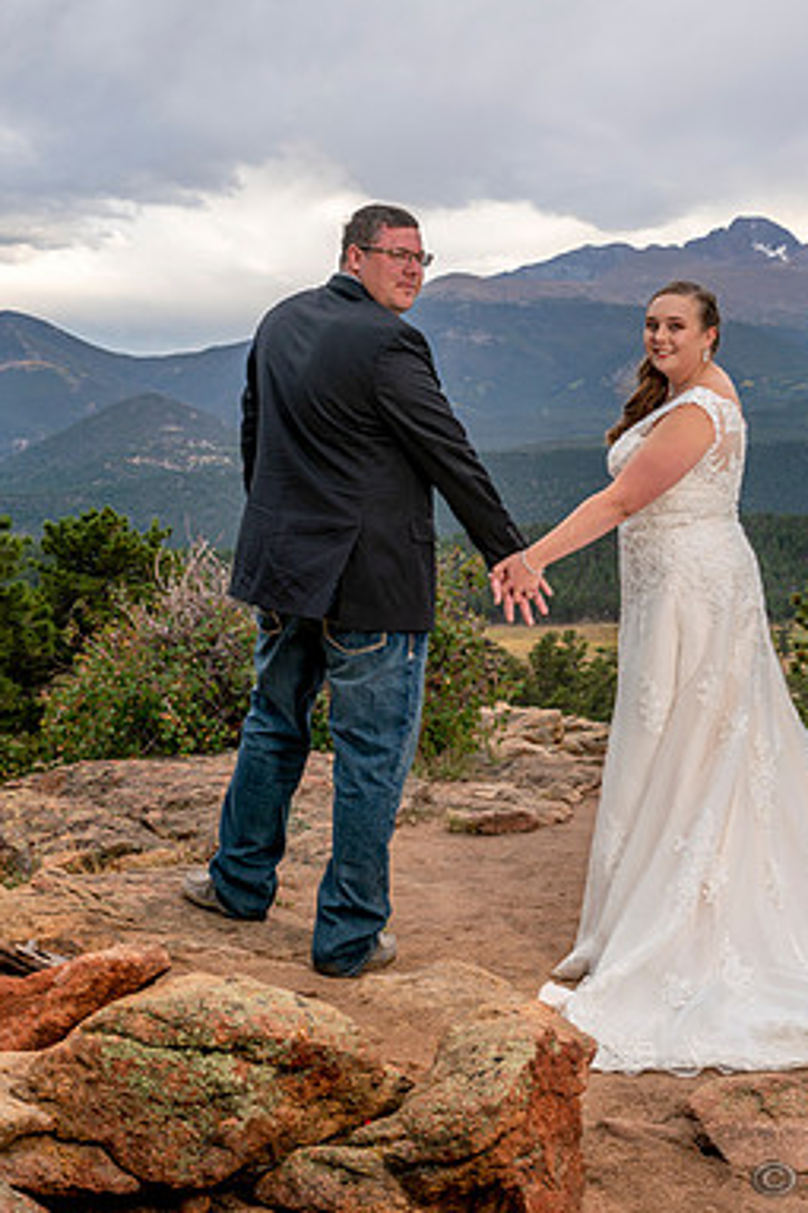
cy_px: 610
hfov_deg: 25.3
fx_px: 1786
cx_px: 583
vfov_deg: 37.5
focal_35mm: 53
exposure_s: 1/50
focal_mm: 35
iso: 100
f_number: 6.3
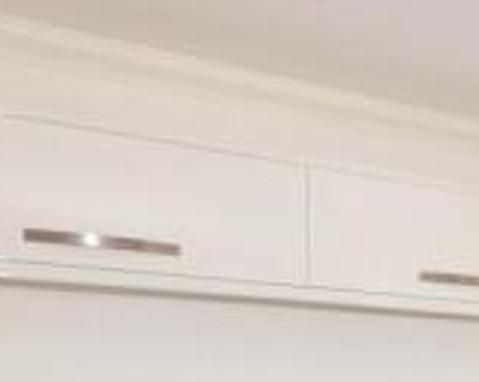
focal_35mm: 58
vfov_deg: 24.4
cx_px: 678
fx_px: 822
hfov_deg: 25.9
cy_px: 426
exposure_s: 1/30
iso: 200
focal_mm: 10
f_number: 5
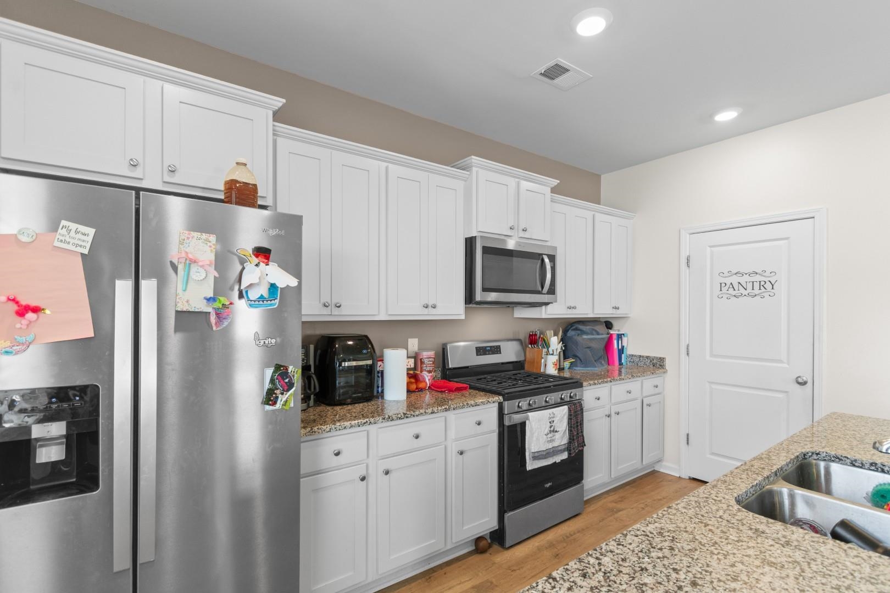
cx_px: 445
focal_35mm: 16
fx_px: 396
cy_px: 296
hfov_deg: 96.7
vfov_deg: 73.7
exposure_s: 1/4
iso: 100
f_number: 4.8
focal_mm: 11
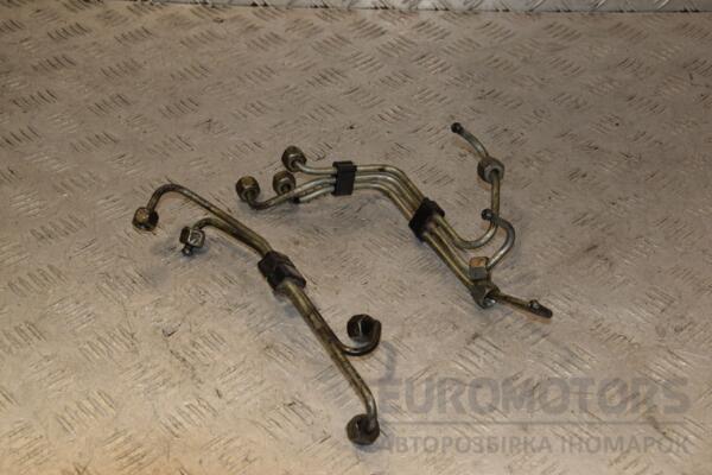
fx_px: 1187
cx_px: 356
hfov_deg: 33.4
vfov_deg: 22.6
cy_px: 238
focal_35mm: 60
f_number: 9
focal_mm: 40
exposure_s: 1/200
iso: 800
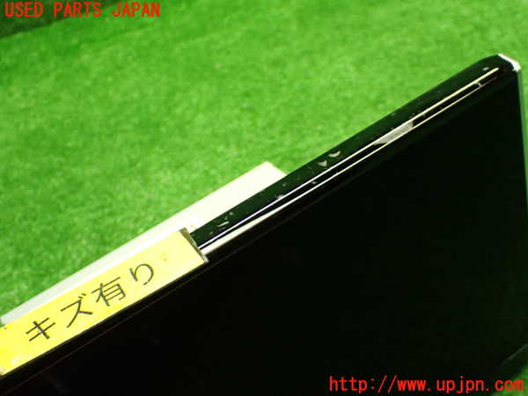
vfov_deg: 30.9
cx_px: 264
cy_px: 198
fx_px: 717
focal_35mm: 47
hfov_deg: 40.4
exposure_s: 1/50
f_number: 3.1
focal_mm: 8.4
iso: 800
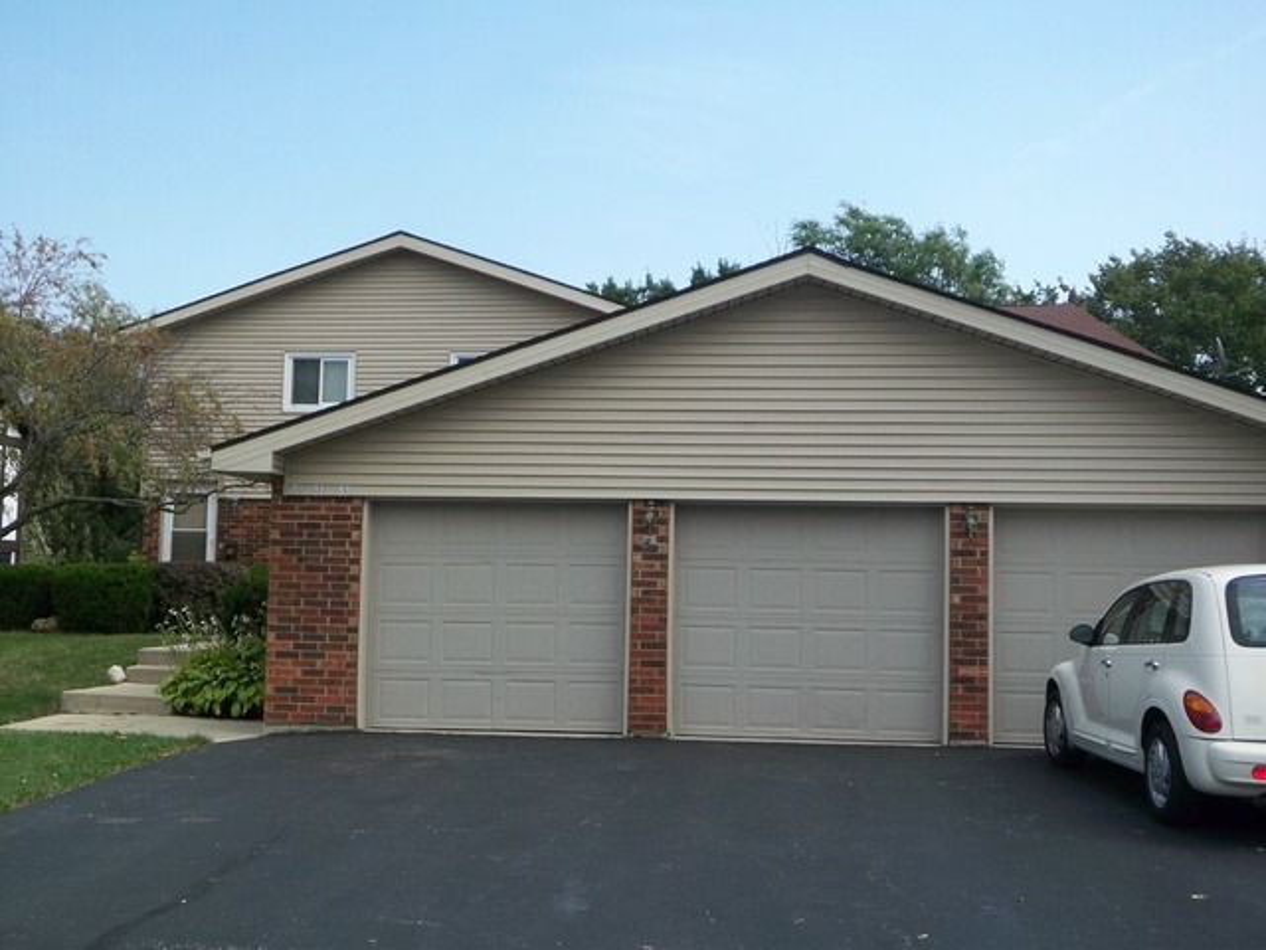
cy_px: 475
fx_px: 1426
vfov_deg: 36.8
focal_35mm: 39
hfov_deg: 47.9
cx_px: 633
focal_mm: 6.4
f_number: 3.9
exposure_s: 1/320
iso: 50
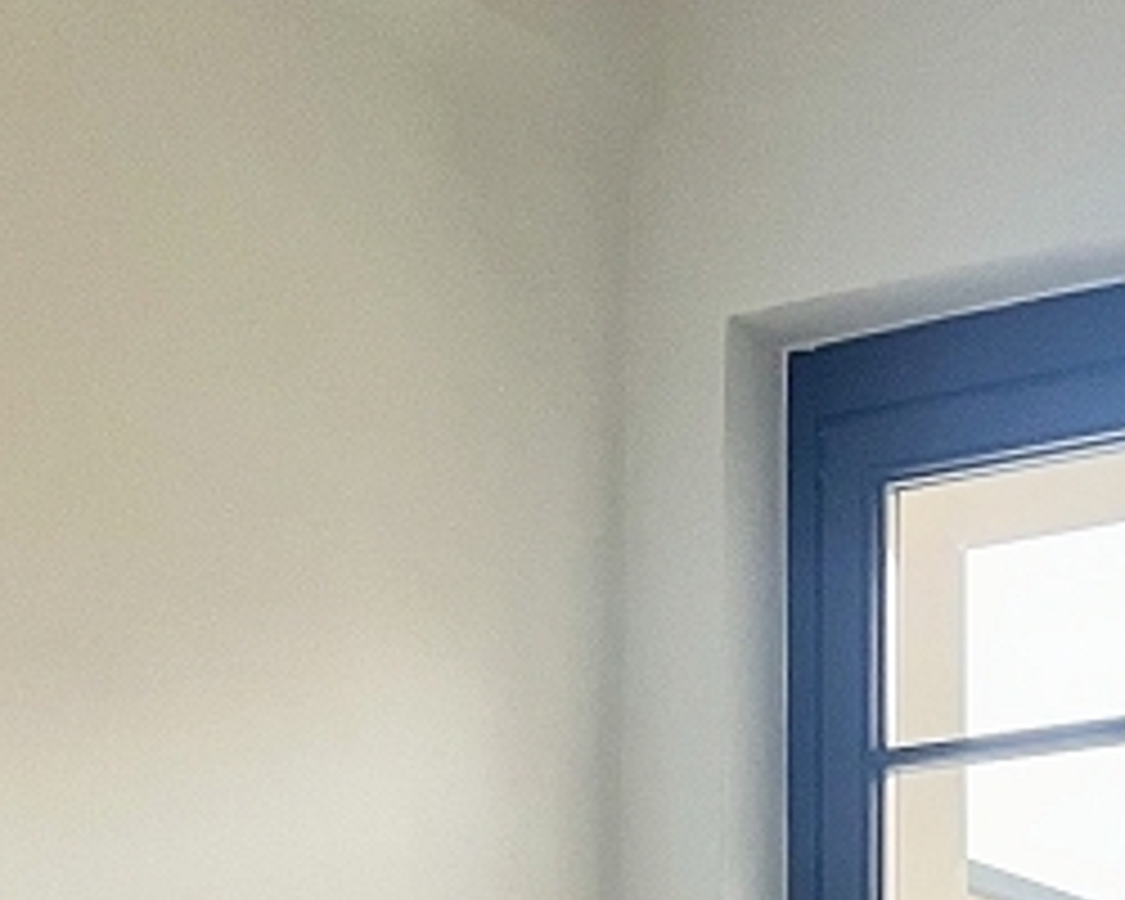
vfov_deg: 13.7
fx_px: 3463
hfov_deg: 17.6
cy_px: 1444
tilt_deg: +3.6
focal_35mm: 104
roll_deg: +0.4
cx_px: 1318
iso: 160
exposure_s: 1/60
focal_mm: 5.7
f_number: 1.5
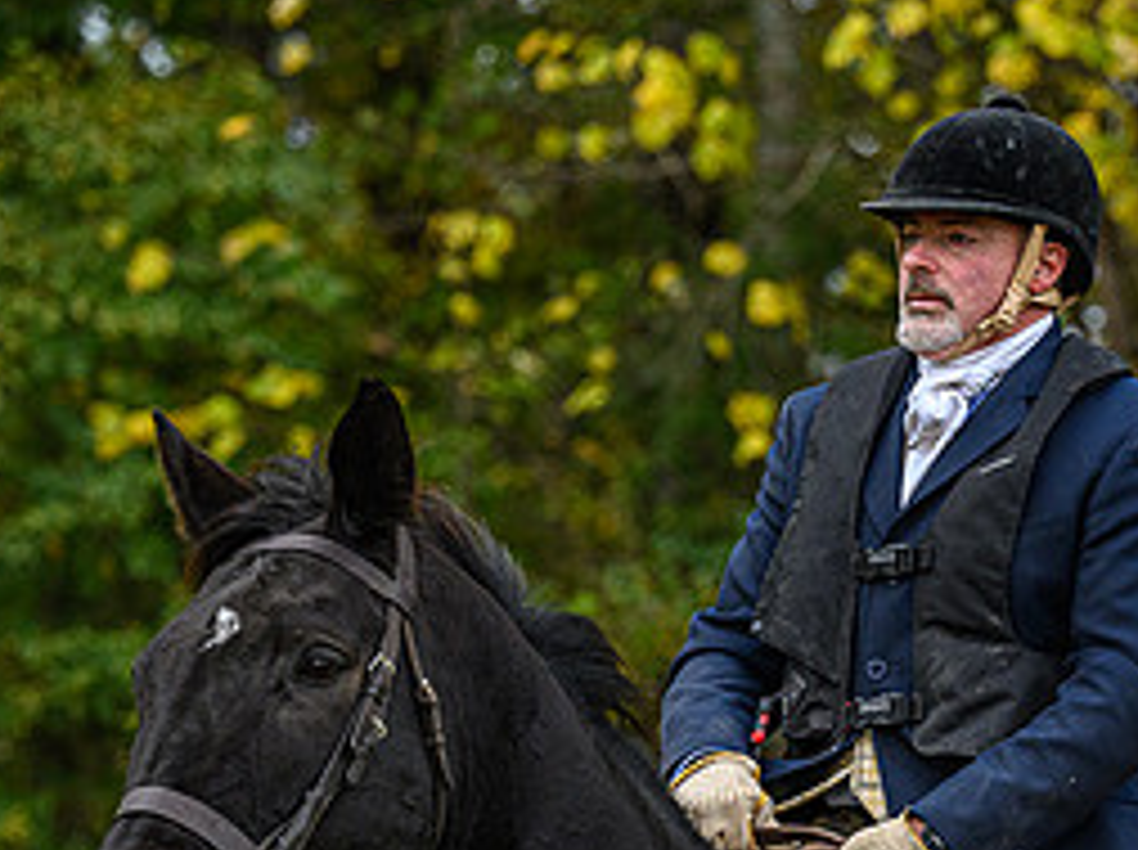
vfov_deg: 6.0
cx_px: 1071
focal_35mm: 245
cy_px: 875
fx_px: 8043
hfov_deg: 8.1
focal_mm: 99
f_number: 3.2
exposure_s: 1/1000
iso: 1250
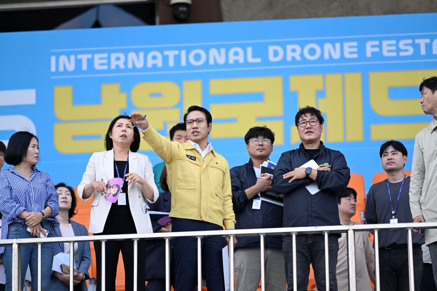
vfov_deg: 7.2
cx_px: 218
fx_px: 2305
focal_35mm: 190
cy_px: 146
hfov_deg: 10.8
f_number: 3.2
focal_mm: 190
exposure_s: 1/500
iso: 250
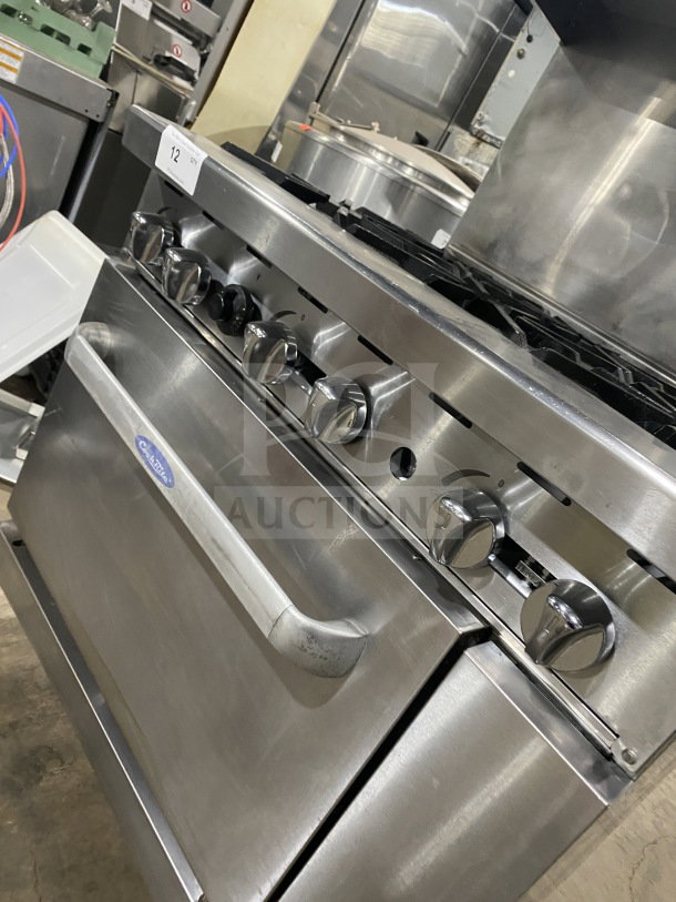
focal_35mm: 26
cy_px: 451
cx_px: 338
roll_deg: -31.1
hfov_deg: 53.1
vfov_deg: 67.3
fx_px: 677
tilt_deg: -20.7
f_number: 1.8
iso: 400
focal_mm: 4.25
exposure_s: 1/60
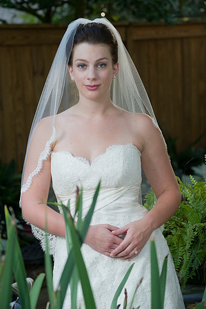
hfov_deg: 10.9
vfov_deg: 16.4
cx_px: 103
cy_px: 154
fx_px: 1075
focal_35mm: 125
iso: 400
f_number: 5.6
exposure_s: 1/60
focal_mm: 125
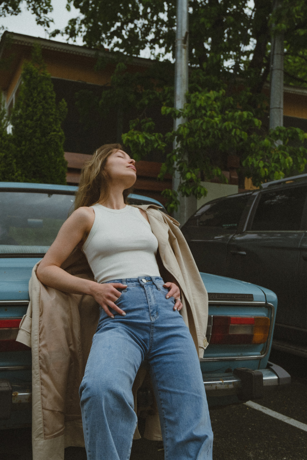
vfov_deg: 46.4
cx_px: 154
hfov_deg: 31.9
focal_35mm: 42
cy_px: 230
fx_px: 537
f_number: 7.1
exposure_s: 1/125
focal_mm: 28
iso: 400
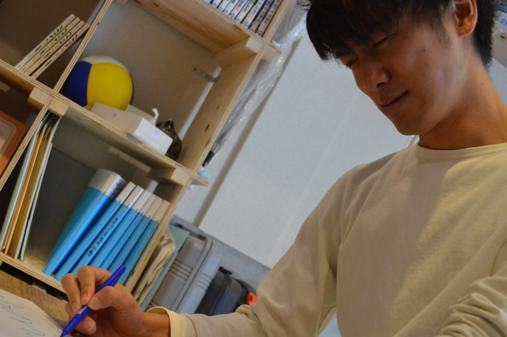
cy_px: 168
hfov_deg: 36.9
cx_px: 254
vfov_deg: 25.0
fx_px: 760
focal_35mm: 54
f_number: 5
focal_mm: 36
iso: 1600
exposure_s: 1/60
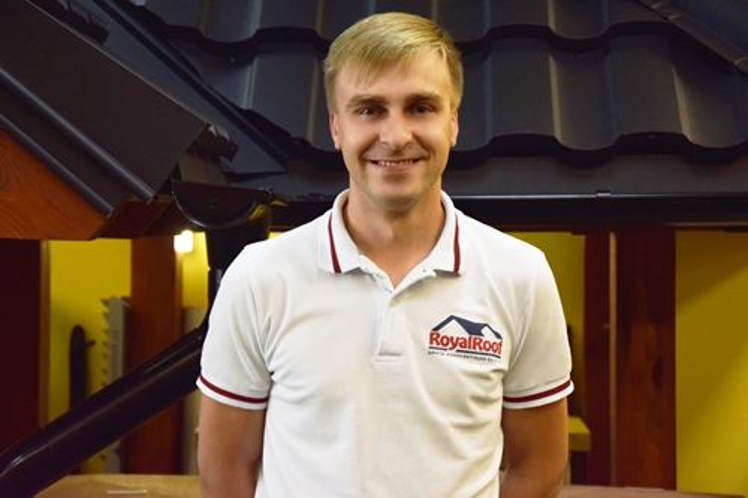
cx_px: 374
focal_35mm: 105
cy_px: 249
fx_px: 2181
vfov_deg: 13.0
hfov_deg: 19.5
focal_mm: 70
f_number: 5.6
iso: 800
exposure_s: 1/125
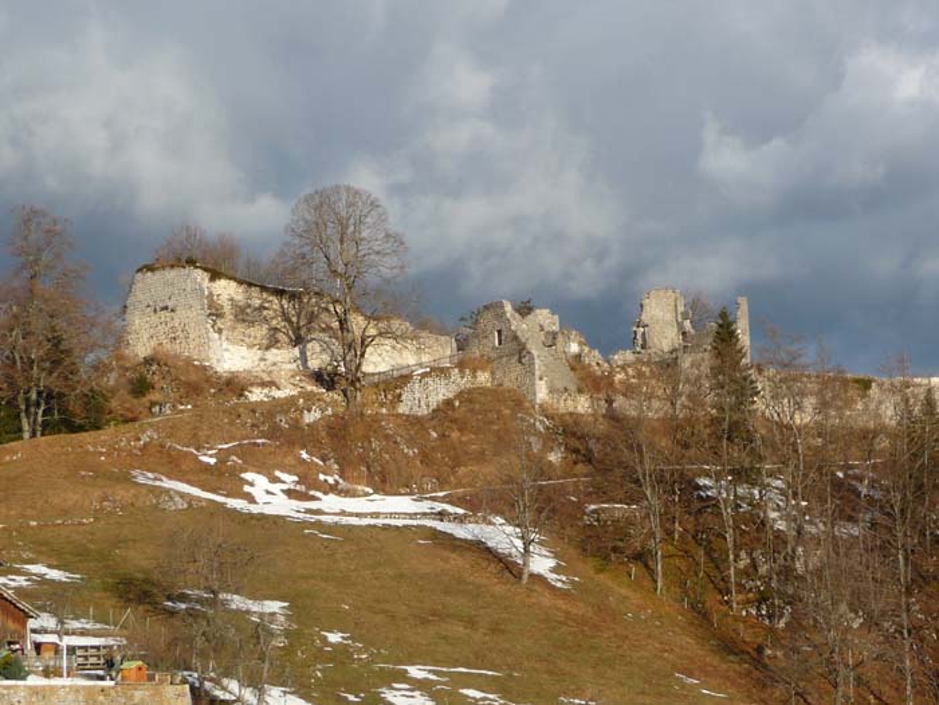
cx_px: 470
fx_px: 3092
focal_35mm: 114
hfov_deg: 17.3
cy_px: 352
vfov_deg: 13.0
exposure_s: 1/500
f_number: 4.7
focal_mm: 14.2
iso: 100
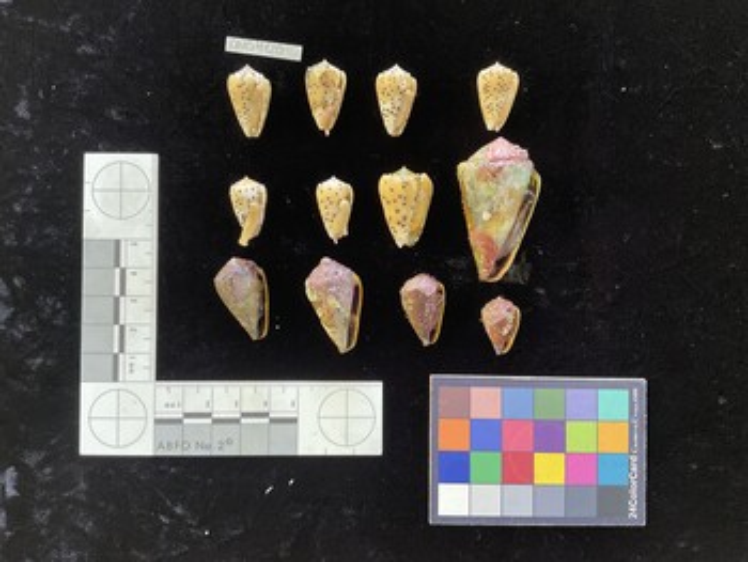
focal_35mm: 29
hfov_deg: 61.6
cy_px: 281
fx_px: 627
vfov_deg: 48.3
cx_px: 374
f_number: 1.8
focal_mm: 3
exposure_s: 1/50
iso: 160
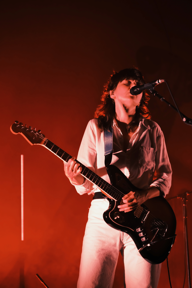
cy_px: 144
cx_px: 96
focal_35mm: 75
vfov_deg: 27.0
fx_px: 600
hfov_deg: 18.2
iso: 2000
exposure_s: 1/125
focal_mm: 50
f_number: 3.2
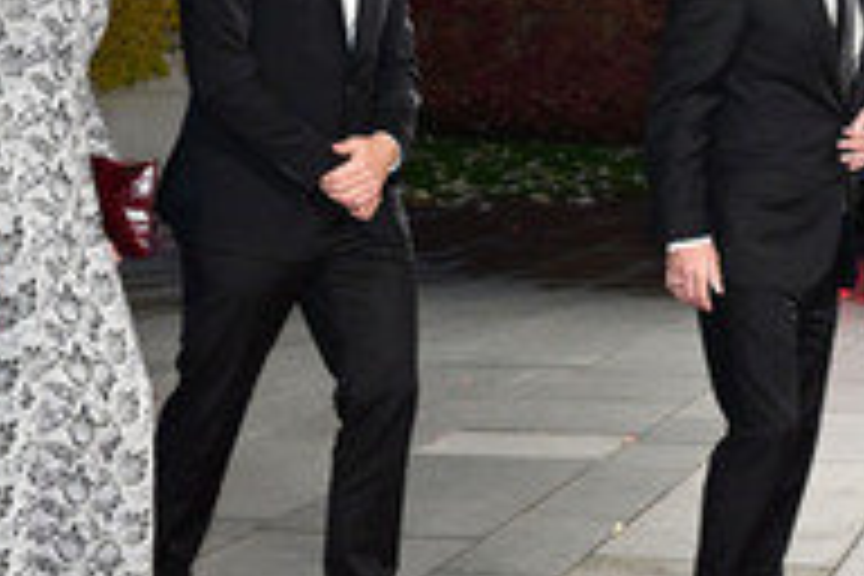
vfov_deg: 15.7
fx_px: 2088
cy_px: 216
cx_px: 304
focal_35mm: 87
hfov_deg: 23.3
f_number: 5
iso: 5000
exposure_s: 1/160
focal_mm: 37
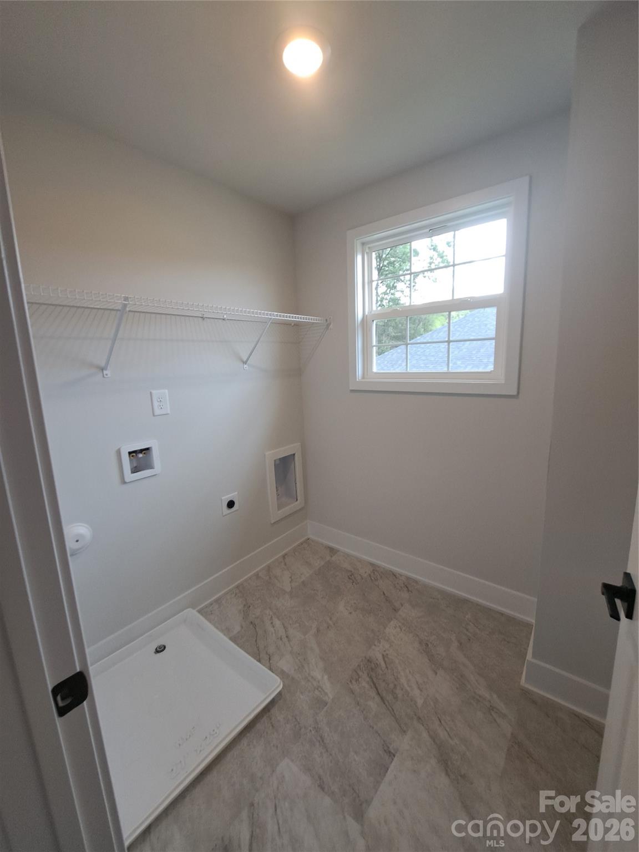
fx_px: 320
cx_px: 320
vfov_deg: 106.2
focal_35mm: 13
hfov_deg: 89.9
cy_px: 426
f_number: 2.2
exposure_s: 1/50
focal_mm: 1.74
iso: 100
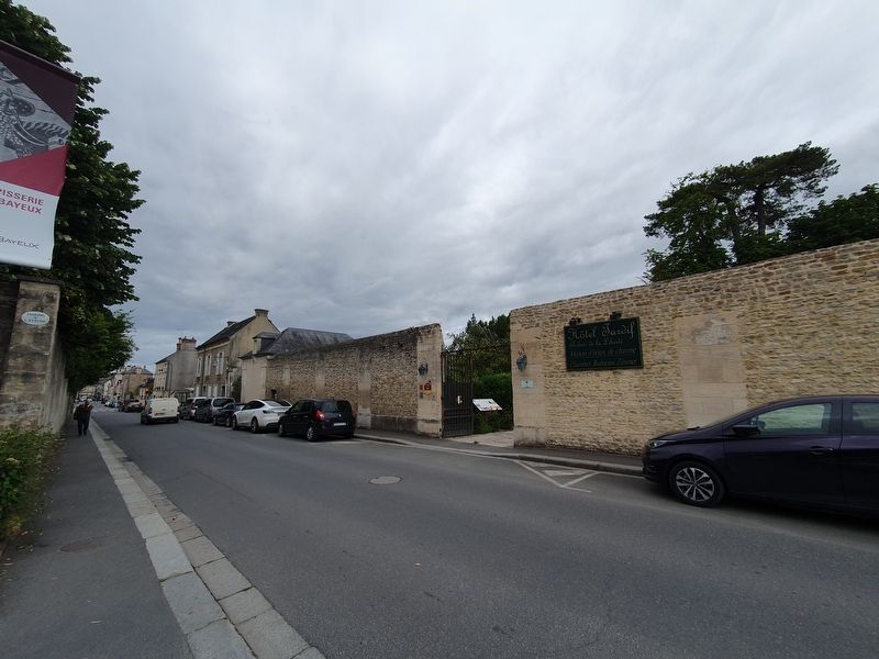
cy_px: 330
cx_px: 440
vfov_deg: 89.9
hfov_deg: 106.2
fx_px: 330
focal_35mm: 13
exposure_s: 1/868
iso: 50
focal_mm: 1.8
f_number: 2.2
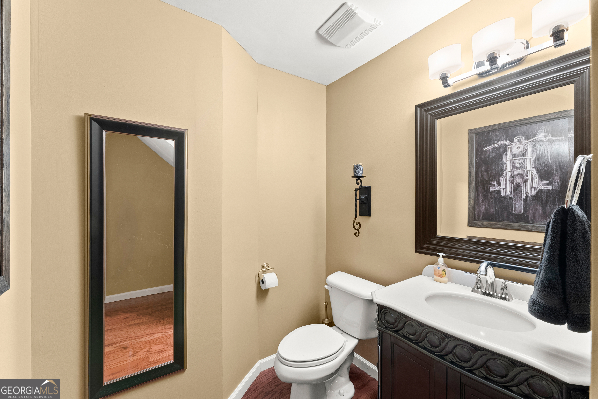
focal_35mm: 14
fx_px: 233
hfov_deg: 104.2
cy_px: 200
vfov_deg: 81.3
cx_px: 299
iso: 640
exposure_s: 1.6
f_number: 10
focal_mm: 14
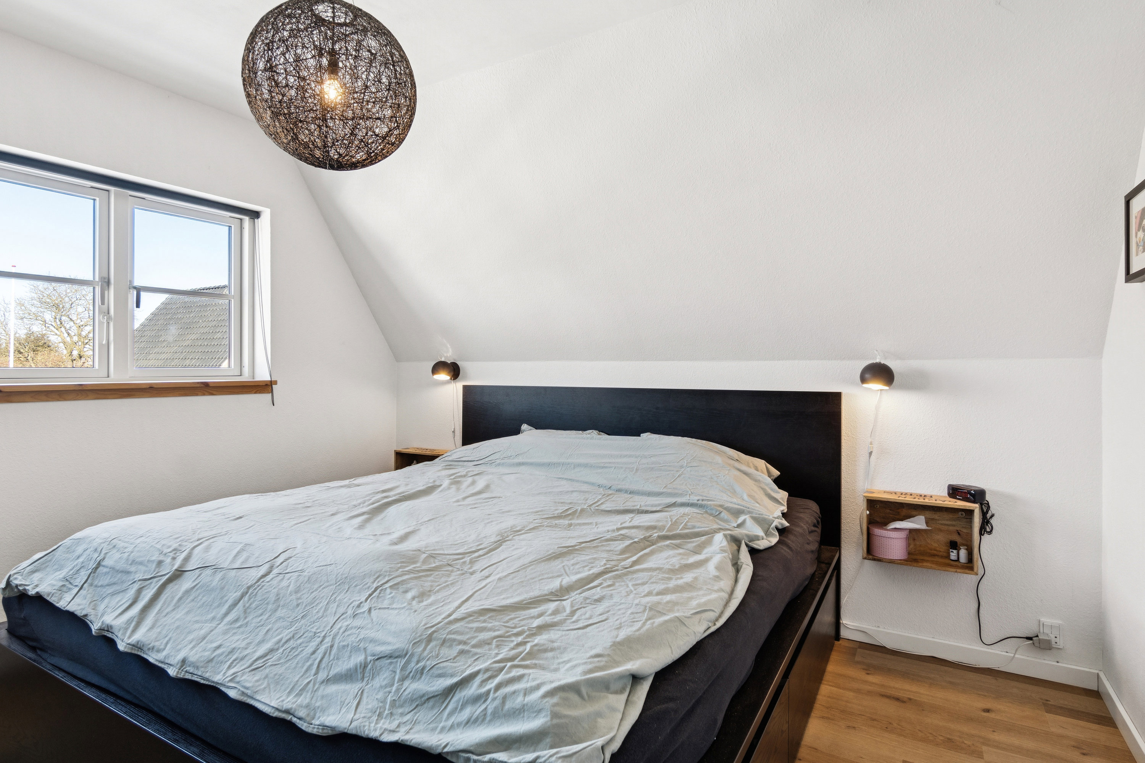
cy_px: 382
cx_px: 572
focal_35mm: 18
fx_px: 572
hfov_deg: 90.0
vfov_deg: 67.4
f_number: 8
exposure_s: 1/30
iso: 200
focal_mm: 12
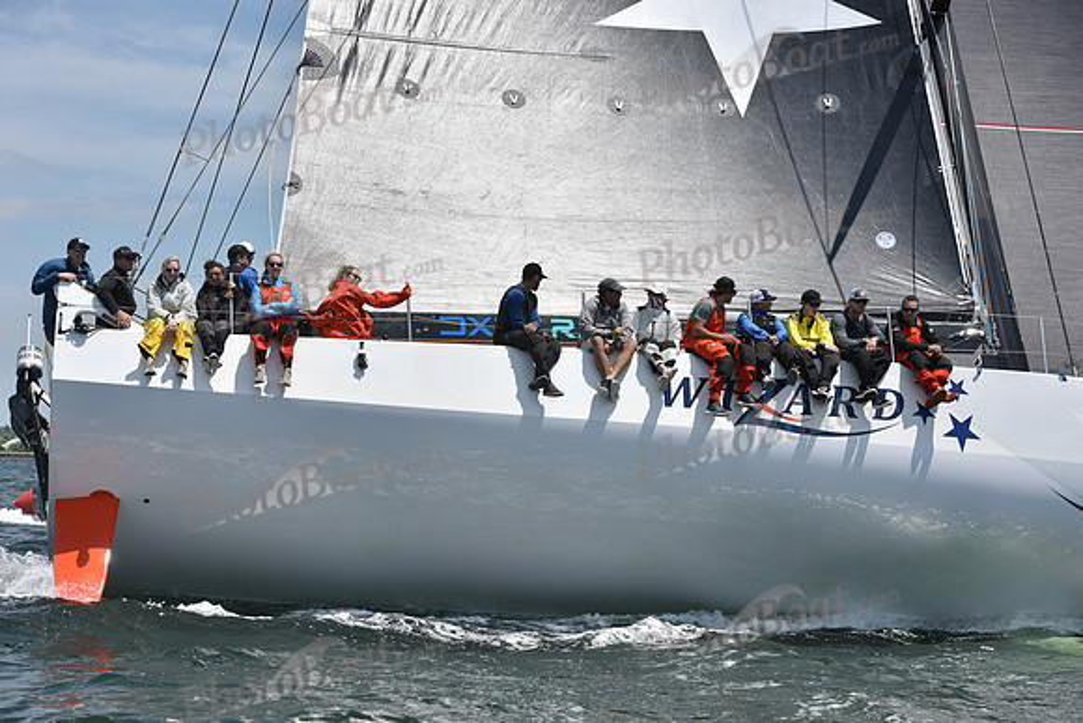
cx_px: 542
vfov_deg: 19.5
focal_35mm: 70
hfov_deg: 28.8
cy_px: 362
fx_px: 2106
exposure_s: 1/1250
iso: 250
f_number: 8
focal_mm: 70
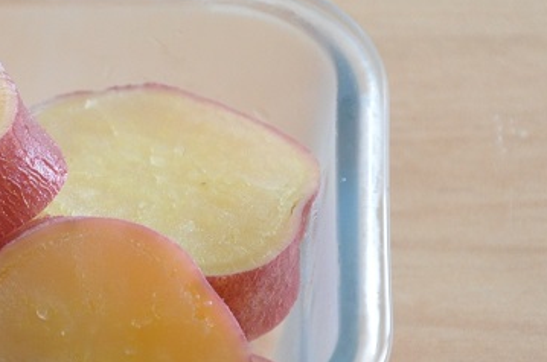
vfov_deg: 4.3
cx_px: 35
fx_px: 4854
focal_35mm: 320
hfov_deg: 6.4
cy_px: 234
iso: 1600
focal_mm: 90
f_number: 5.6
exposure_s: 1/25
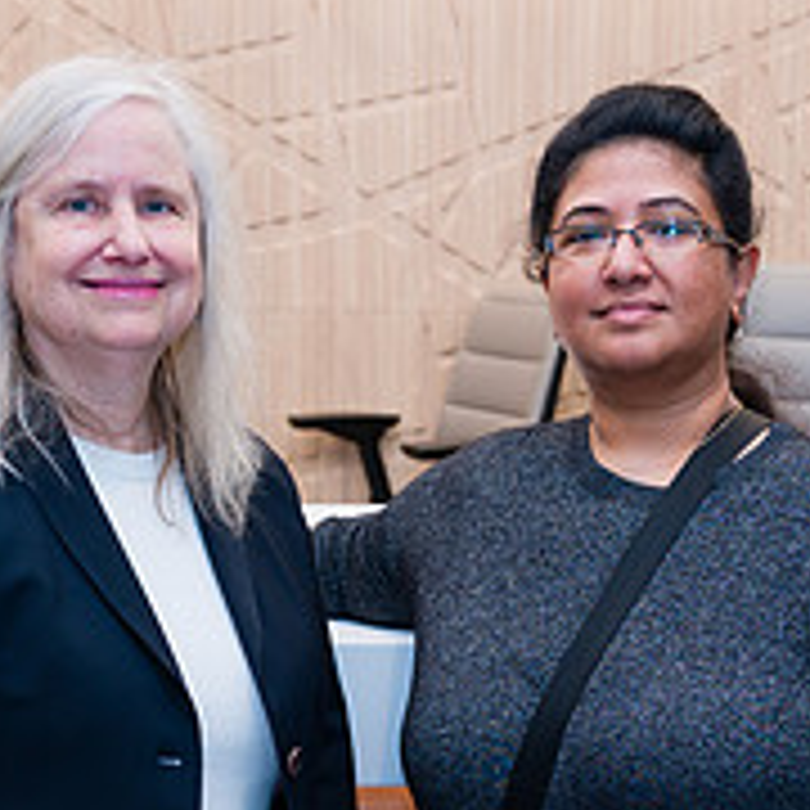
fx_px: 2197
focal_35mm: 83
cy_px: 644
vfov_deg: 20.7
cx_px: 526
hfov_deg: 20.8
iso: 320
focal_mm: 30
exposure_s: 1/200
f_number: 4
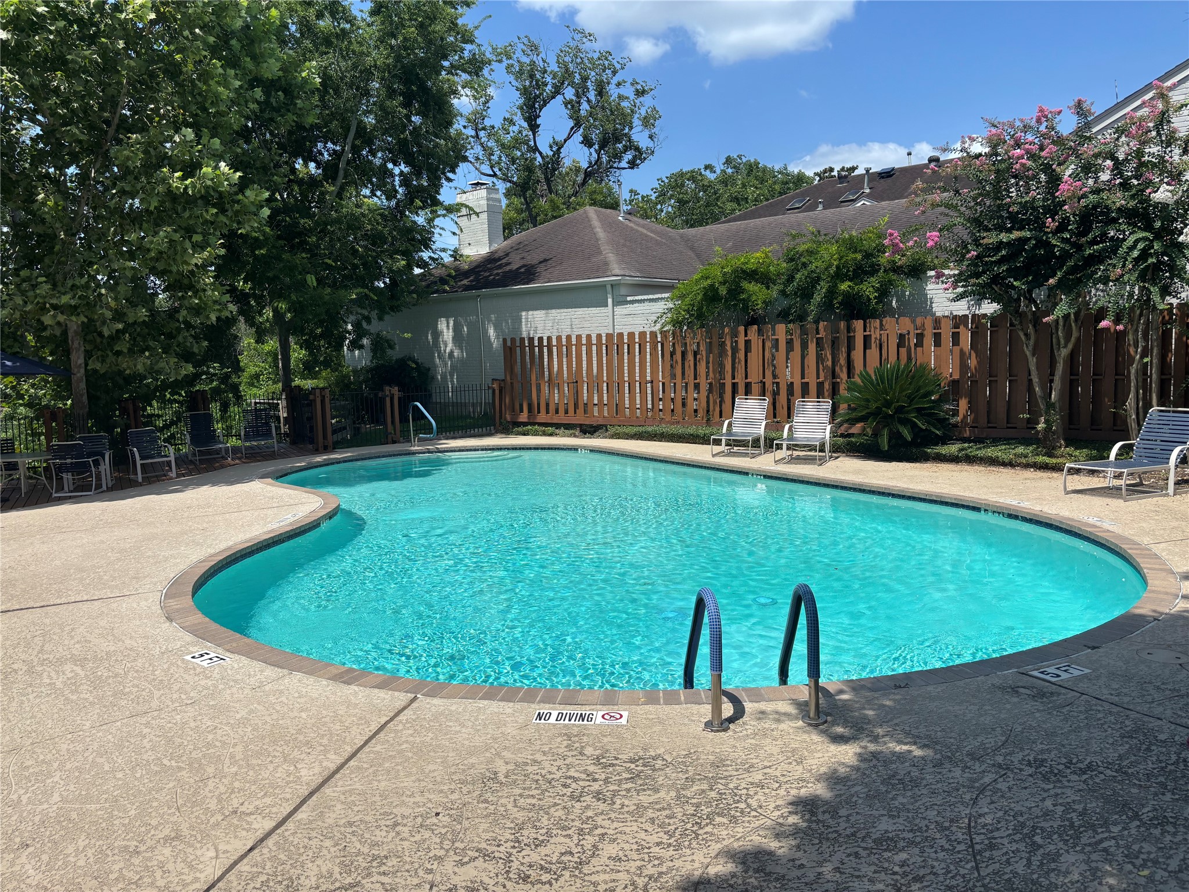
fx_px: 893
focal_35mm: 26
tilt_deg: -5.1
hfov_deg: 67.3
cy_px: 446
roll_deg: +1.2
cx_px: 594
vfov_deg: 53.1
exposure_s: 1/5076
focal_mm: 5.96
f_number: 1.6
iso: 50
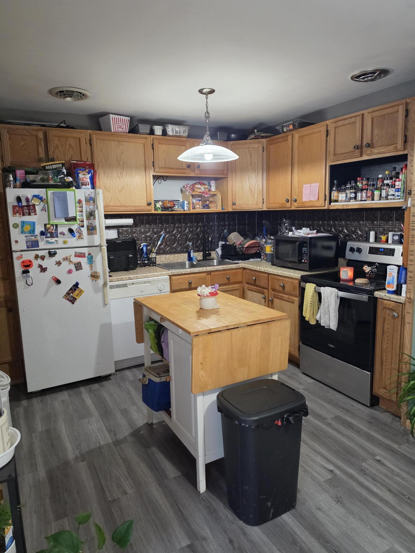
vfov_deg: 73.9
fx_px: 368
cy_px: 276
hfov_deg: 58.9
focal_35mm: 23
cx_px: 208
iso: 800
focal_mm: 6.5
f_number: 1.4
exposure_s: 1/120
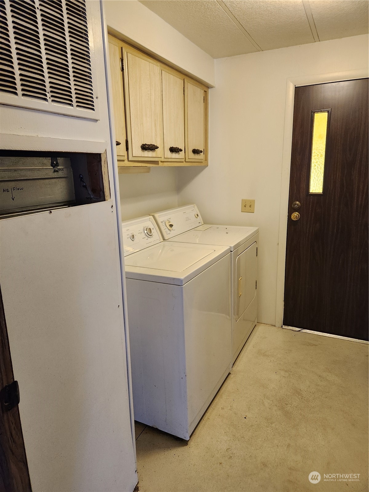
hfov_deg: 58.9
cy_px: 246
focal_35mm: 23
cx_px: 184
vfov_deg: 73.9
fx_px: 327
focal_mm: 5.4
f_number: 1.8
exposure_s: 1/120
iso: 640
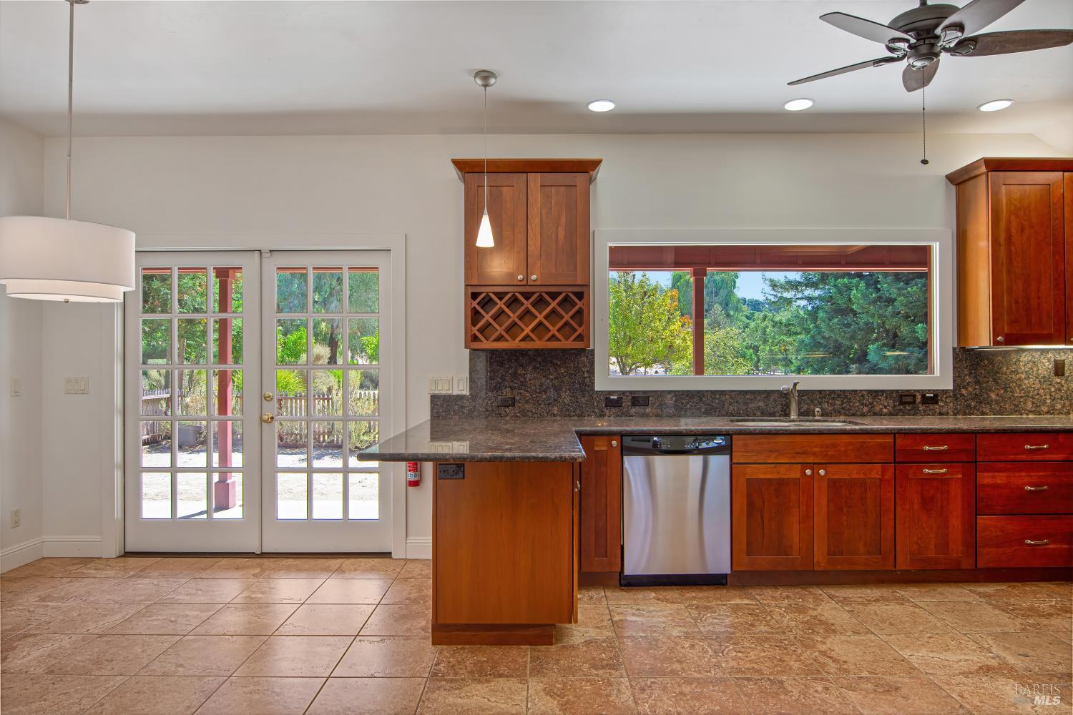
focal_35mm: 21
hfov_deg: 81.2
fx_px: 626
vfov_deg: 59.5
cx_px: 536
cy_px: 358
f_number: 3.2
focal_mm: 14
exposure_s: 1/40
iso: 100
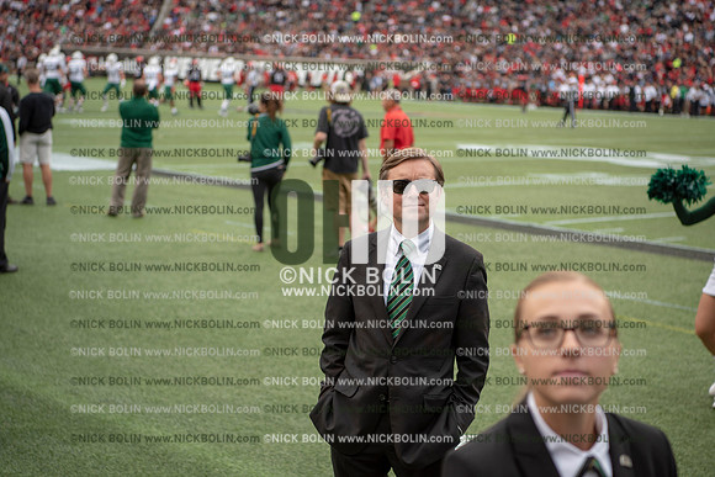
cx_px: 358
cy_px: 238
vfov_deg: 19.5
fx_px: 1391
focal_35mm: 70
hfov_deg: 28.8
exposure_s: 1/640
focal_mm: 70
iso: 250
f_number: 3.5
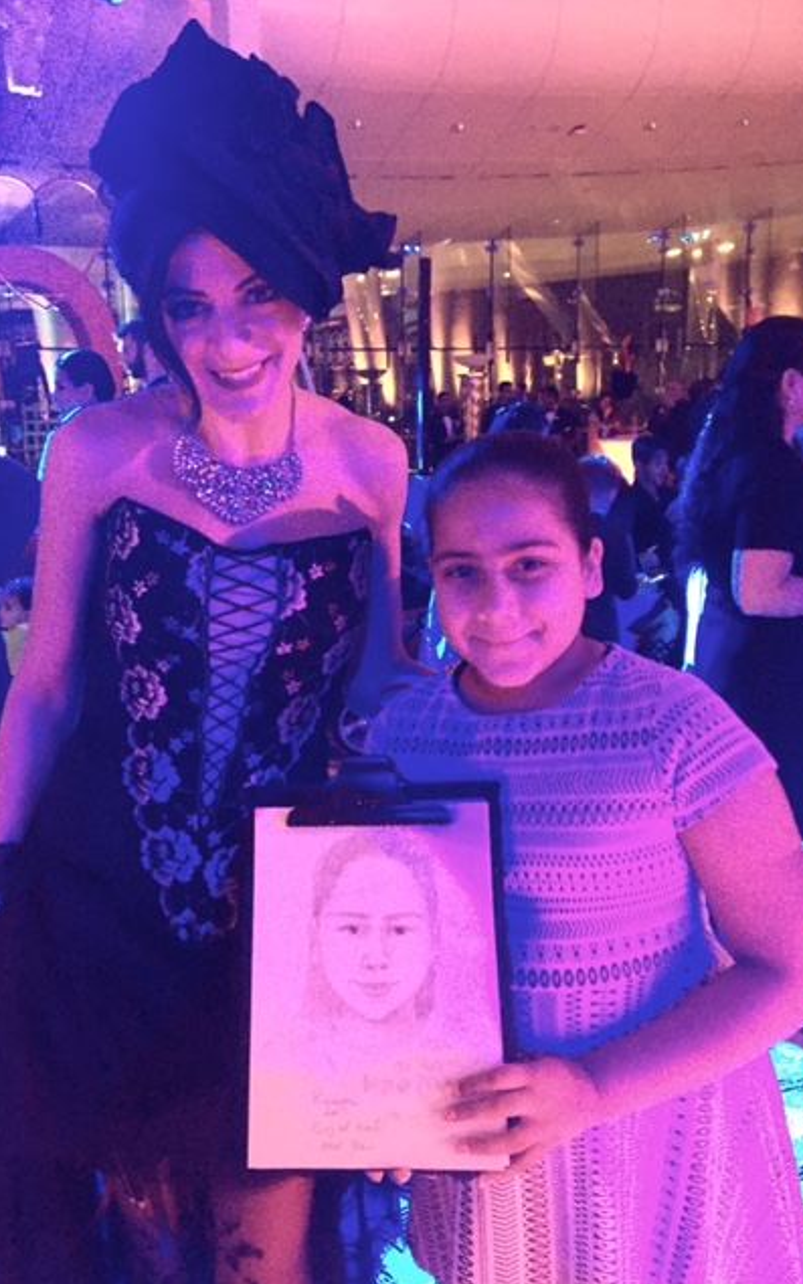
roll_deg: +0.8
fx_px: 1085
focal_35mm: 31
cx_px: 348
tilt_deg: -11.6
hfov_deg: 40.5
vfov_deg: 61.2
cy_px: 643
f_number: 2.2
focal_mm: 4.15
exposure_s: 1/17
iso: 400
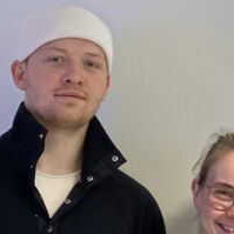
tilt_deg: +0.5
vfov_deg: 8.1
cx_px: 228
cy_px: 250
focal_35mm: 216
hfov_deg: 8.1
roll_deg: -0.6
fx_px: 1652
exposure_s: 1/33
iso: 250
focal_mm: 9
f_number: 2.8
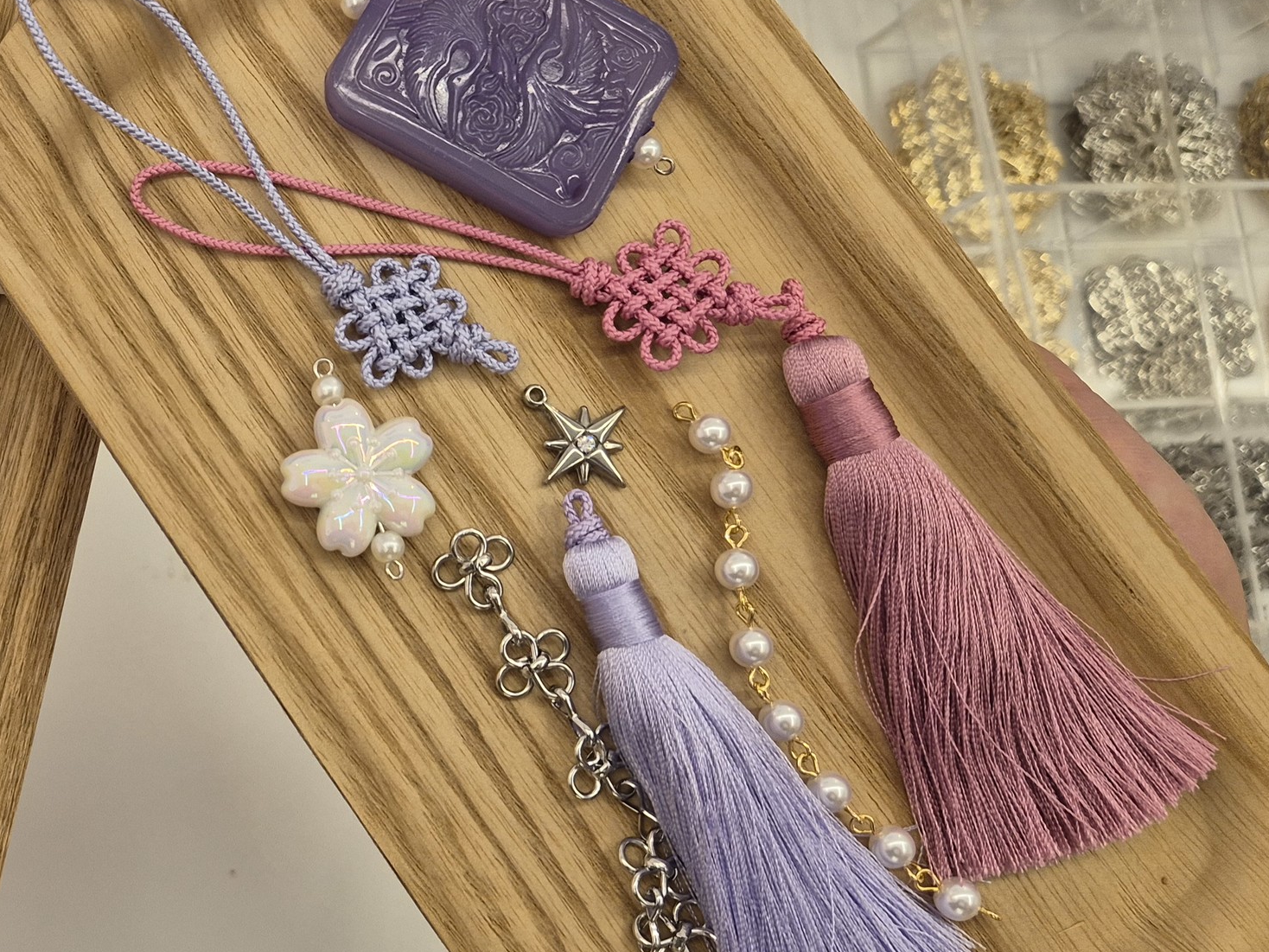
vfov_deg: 30.9
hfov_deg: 37.5
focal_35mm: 47
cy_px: 496
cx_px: 105
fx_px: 1723
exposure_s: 1/120
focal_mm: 5.4
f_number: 1.8
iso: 64
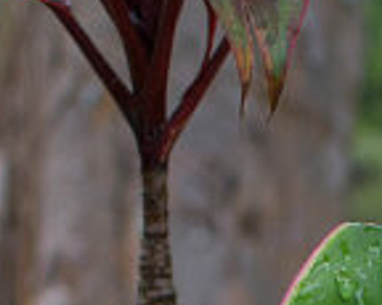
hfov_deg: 8.5
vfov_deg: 6.7
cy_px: 591
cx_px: 470
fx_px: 2542
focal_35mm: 225
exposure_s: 1/125
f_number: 2.8
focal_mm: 20
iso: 100
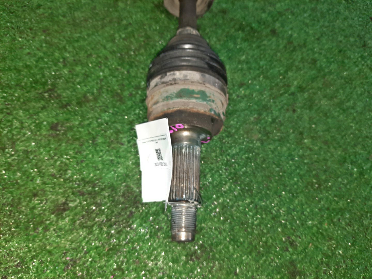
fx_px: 269
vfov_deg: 54.9
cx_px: 186
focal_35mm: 25
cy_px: 140
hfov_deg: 69.4
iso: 295
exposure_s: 1/33
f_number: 2
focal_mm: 4.6
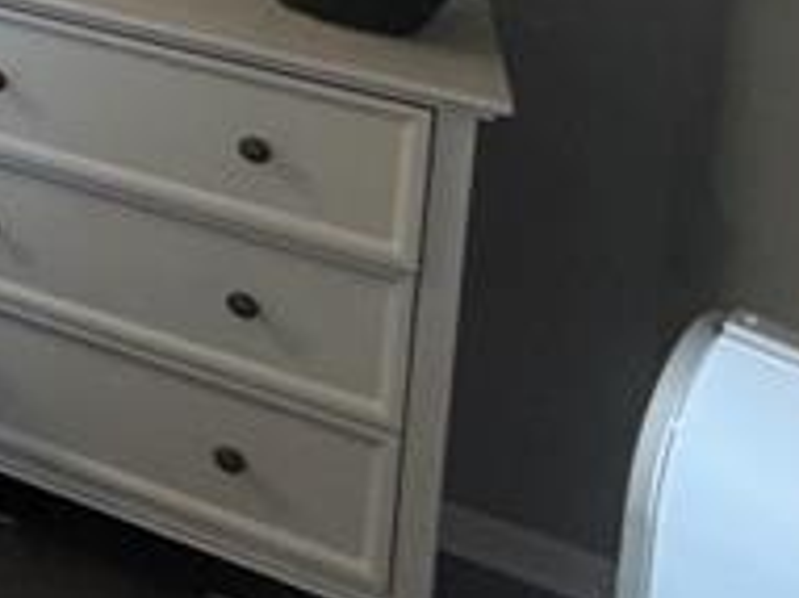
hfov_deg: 15.4
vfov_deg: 15.7
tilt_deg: -3.3
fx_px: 1730
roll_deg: -1.4
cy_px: -581
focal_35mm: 75
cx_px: -1083
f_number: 2.2
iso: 200
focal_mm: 2.22
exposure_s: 1/120
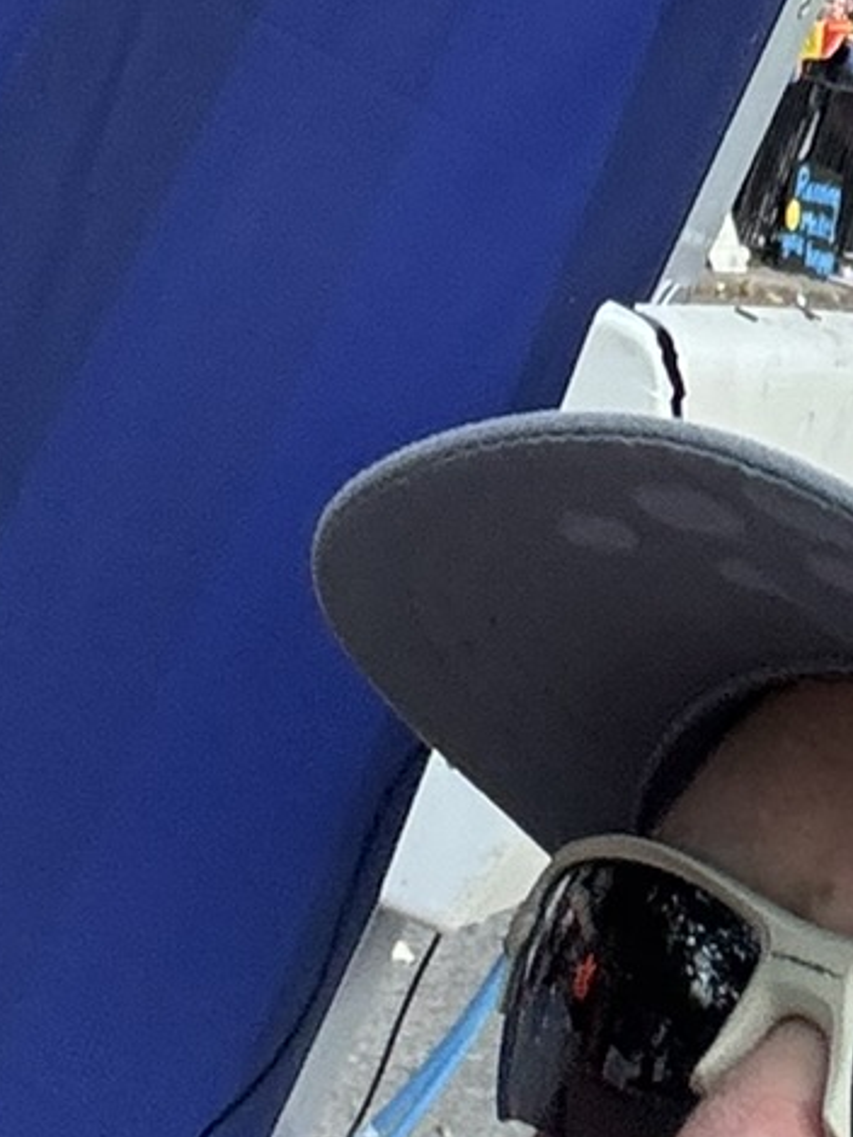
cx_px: 778
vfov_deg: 14.0
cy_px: -606
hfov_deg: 11.2
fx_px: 4302
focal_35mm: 131
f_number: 1.9
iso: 80
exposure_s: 1/76
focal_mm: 2.69
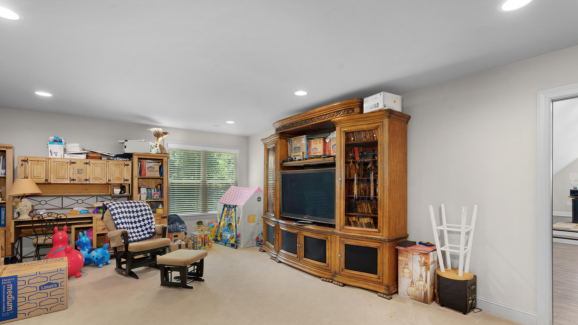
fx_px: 261
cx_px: 291
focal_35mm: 17
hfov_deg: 95.9
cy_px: 188
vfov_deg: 63.6
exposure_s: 2
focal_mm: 16
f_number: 8
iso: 250
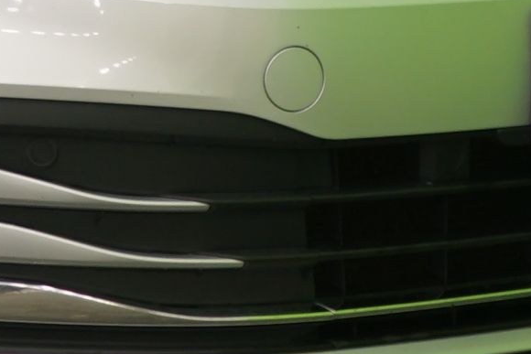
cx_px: -490
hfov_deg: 5.4
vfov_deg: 3.7
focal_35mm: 373
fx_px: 5503
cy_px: -370
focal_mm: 55
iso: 400
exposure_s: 1/8
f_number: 5
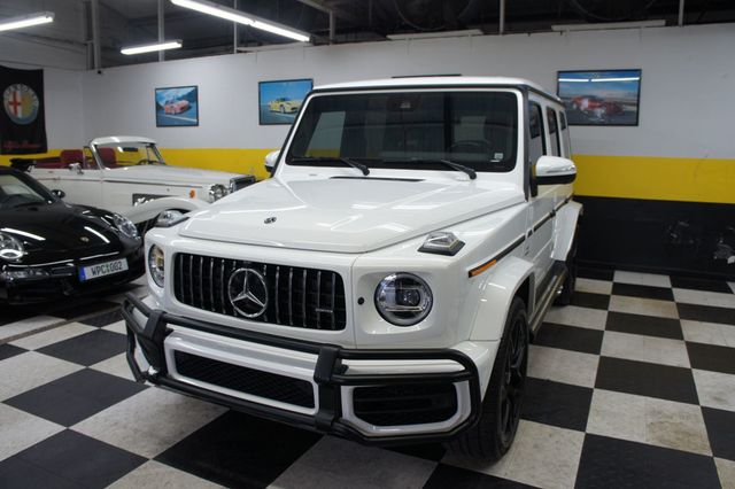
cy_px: 244
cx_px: 368
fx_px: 551
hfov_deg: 67.4
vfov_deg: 47.9
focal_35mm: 27
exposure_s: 1/40
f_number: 4
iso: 200
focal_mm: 18
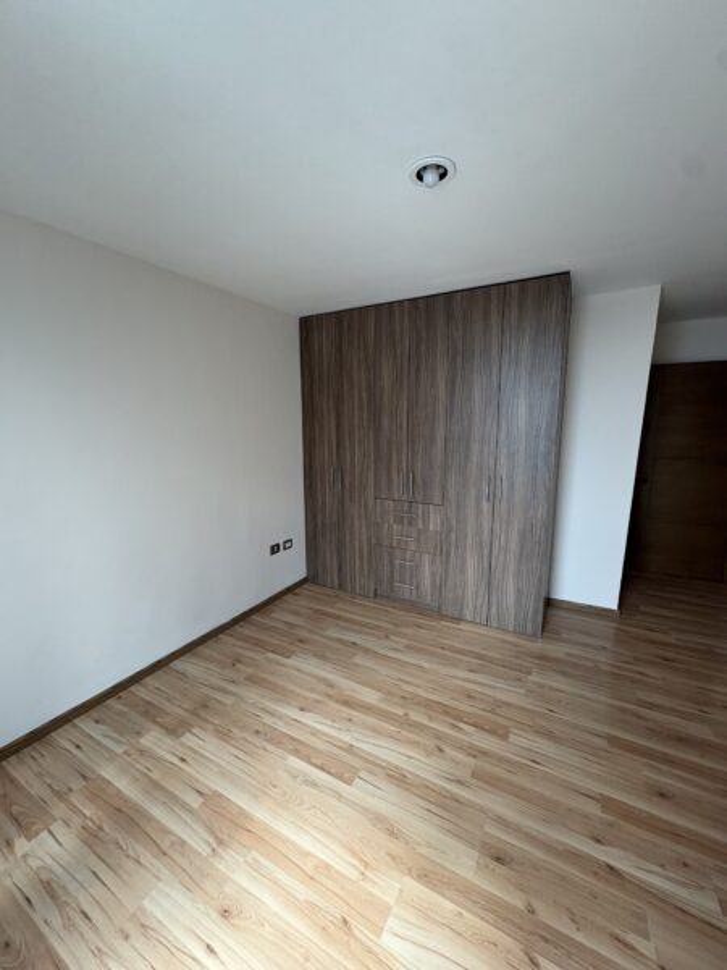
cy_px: 485
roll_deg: +0.1
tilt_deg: -7.9
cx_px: 364
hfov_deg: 85.7
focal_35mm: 14
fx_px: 392
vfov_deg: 102.1
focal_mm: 2.22
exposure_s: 1/99
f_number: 2.2
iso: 125
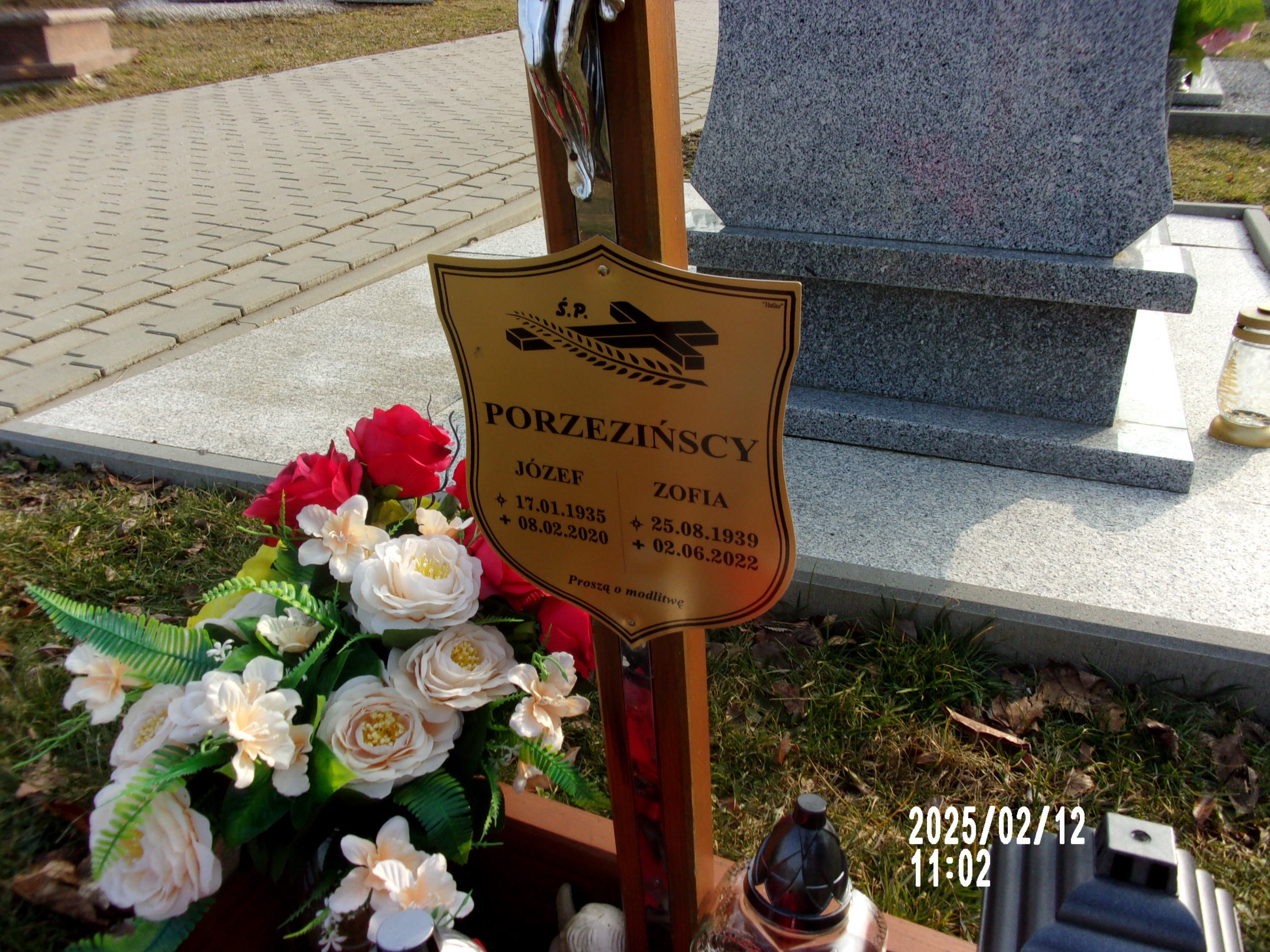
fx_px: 1027
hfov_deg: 63.4
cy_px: 476
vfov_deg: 49.7
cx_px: 635
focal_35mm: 28
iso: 80
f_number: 10.8
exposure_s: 1/45
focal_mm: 5.1
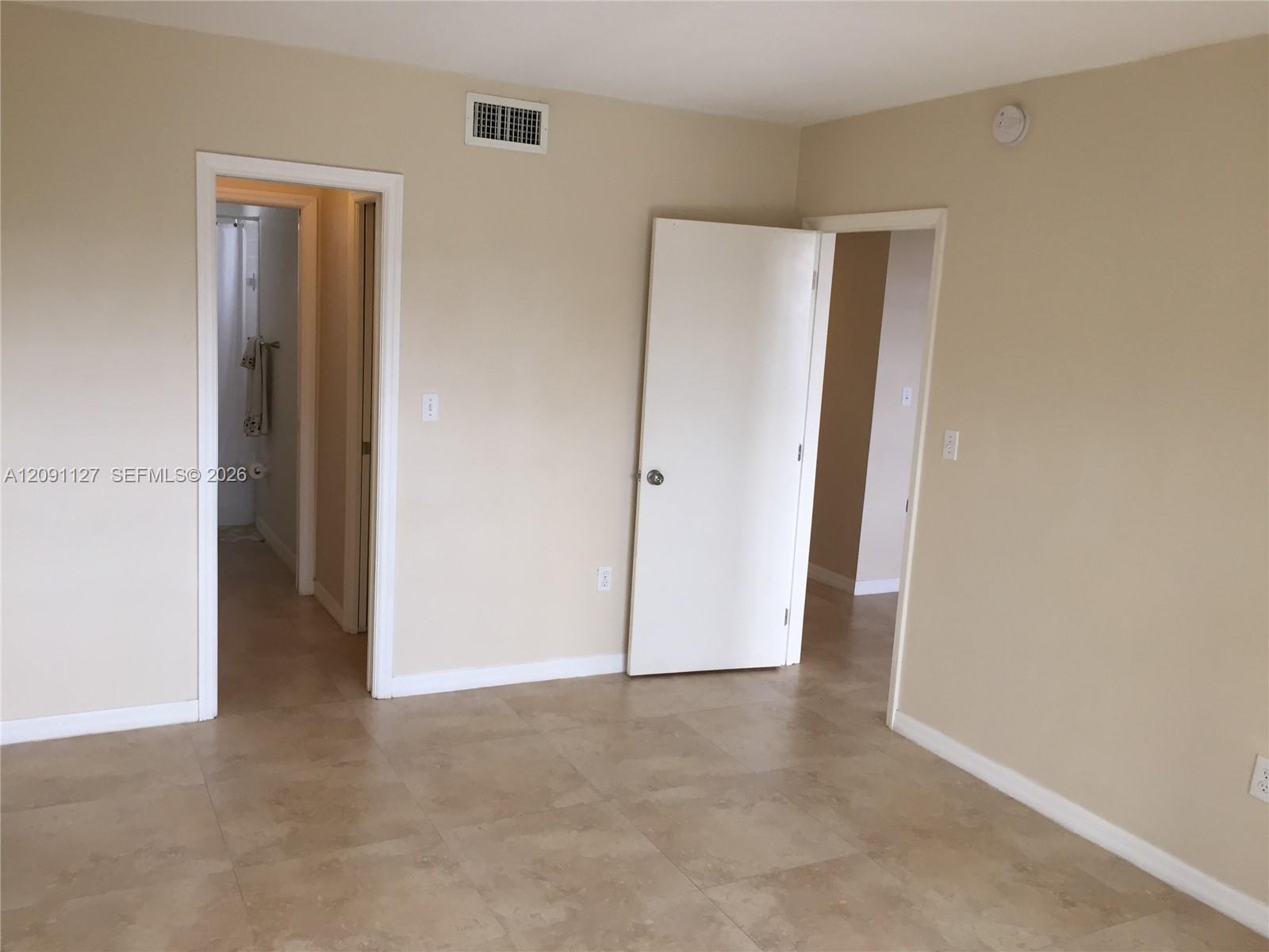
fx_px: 1063
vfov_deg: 48.2
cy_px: 476
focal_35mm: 29
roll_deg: -3.3
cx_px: 634
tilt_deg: -9.8
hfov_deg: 61.7
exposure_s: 1/40
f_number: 2.2
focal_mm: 4.15
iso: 32
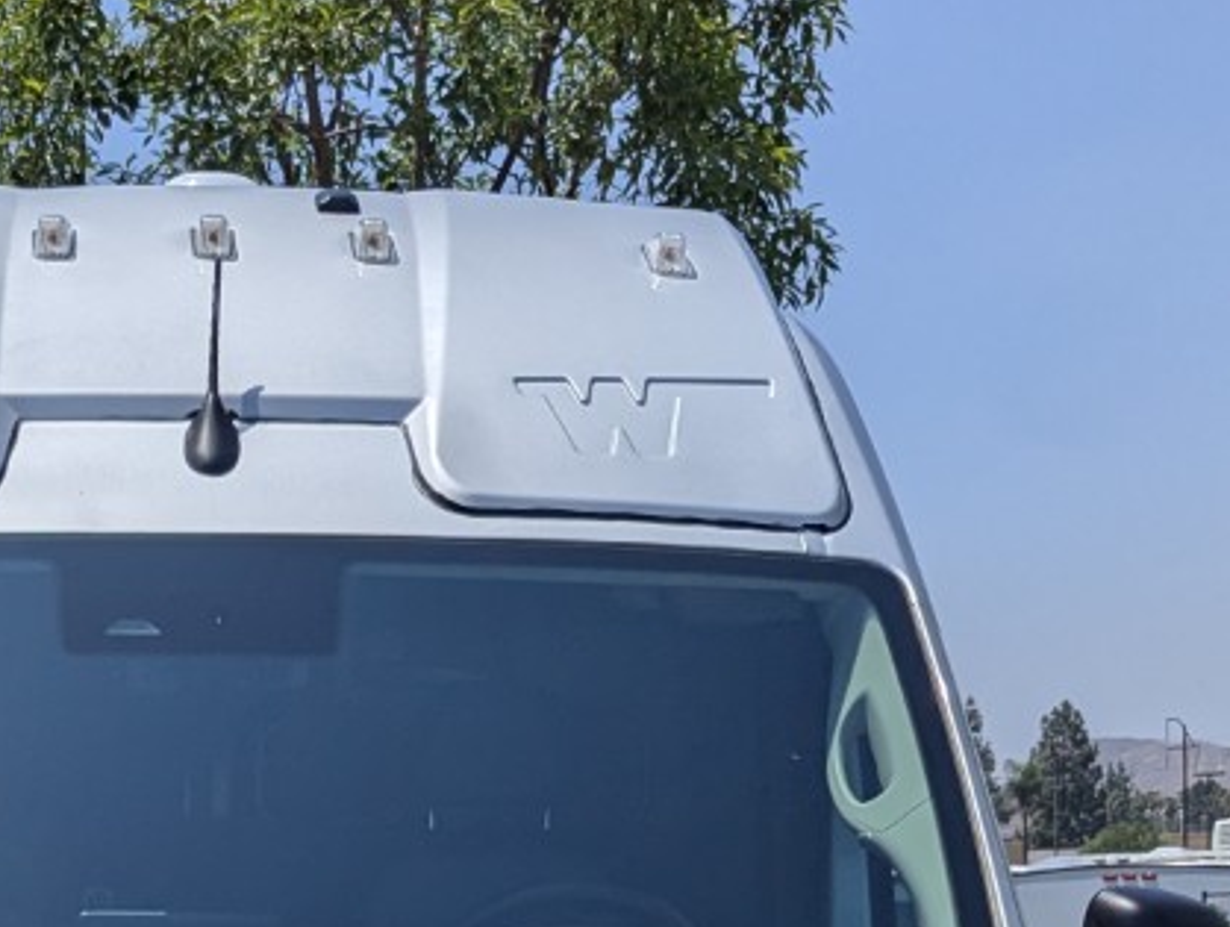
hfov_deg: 24.0
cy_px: 1236
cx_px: 249
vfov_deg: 17.3
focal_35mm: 80
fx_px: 2848
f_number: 1.85
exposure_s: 1/7092
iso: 45
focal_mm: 6.81
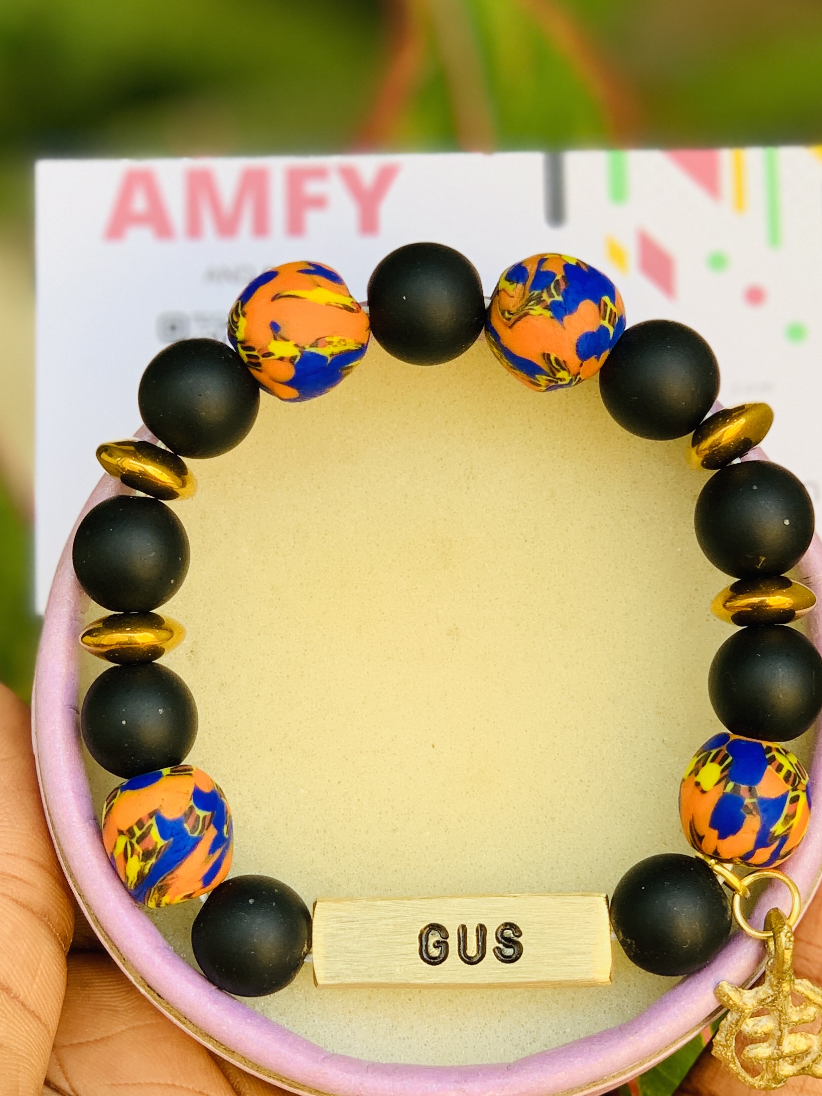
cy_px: 628
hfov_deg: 15.4
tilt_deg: -25.5
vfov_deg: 20.4
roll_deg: -1.6
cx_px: 437
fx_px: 3040
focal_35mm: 96
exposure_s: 1/122
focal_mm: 6
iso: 16
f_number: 2.4
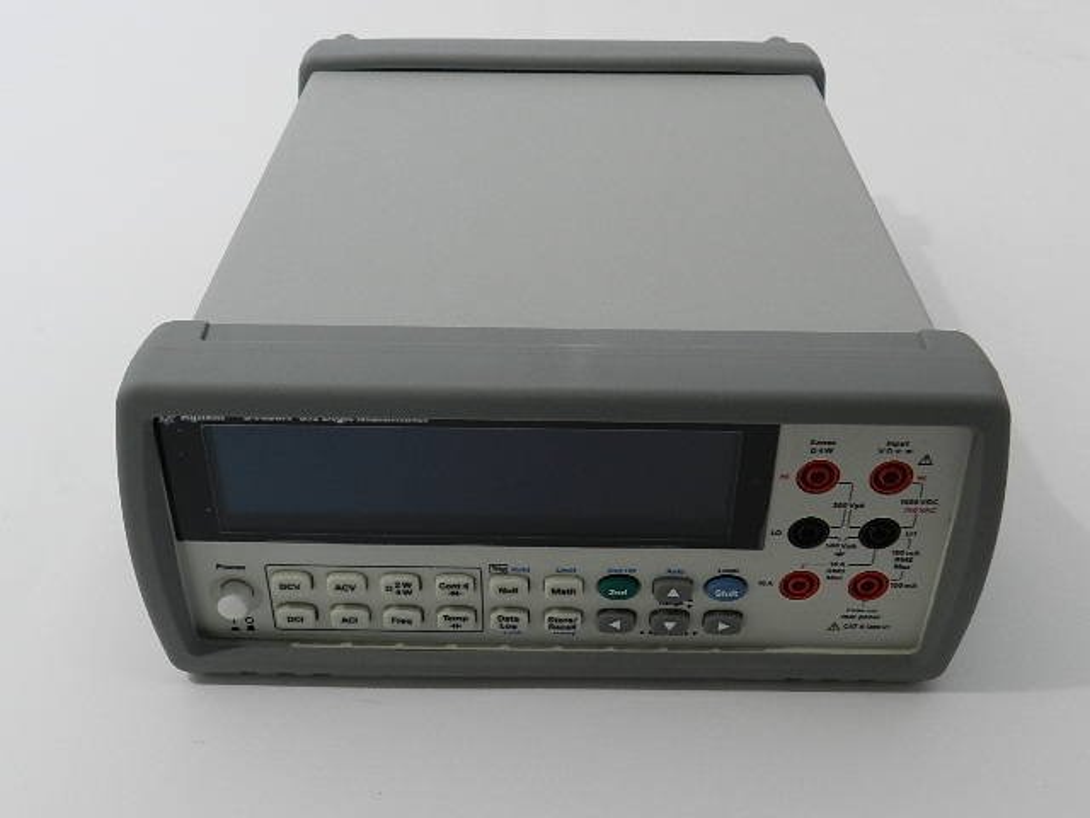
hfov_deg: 49.0
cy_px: 409
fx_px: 1197
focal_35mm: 38
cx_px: 545
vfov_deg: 37.7
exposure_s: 1/30
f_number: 4
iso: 220
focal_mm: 6.7
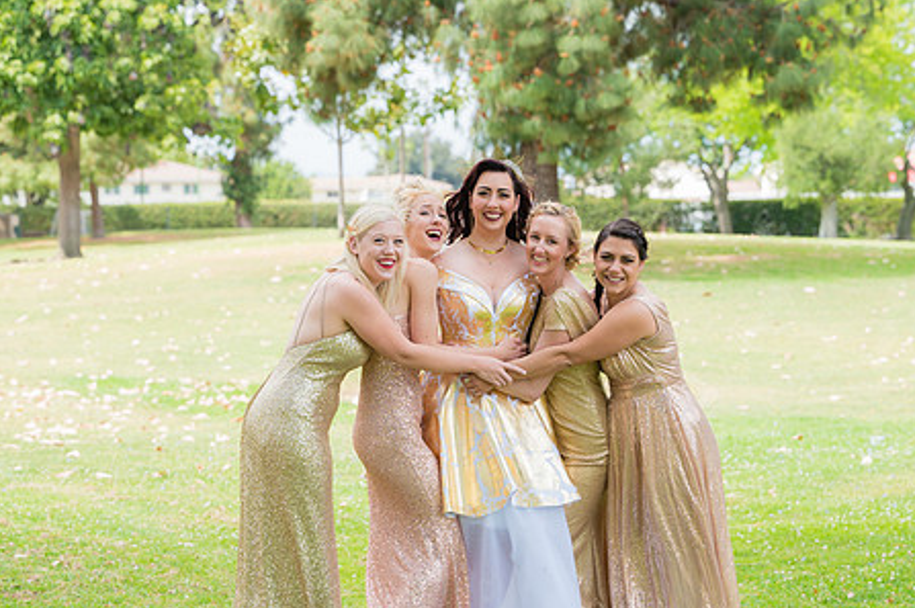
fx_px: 2539
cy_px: 371
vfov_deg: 13.6
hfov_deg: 20.4
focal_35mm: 100
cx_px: 493
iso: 500
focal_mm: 77
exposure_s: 1/1600
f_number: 4
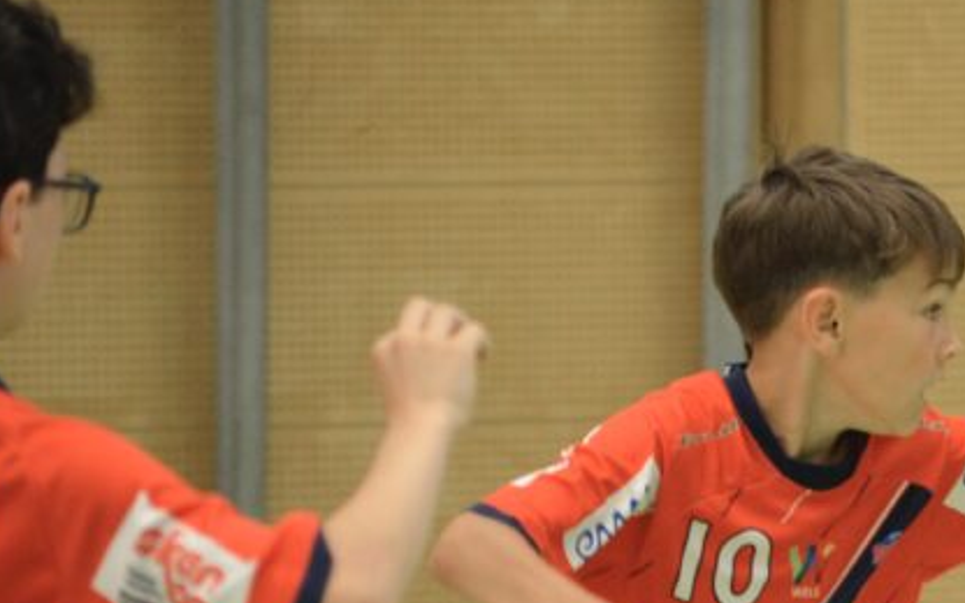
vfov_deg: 2.4
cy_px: 645
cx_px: 1127
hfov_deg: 3.9
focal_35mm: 544
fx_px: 14313
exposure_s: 1/400
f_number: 5
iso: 1600
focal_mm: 145
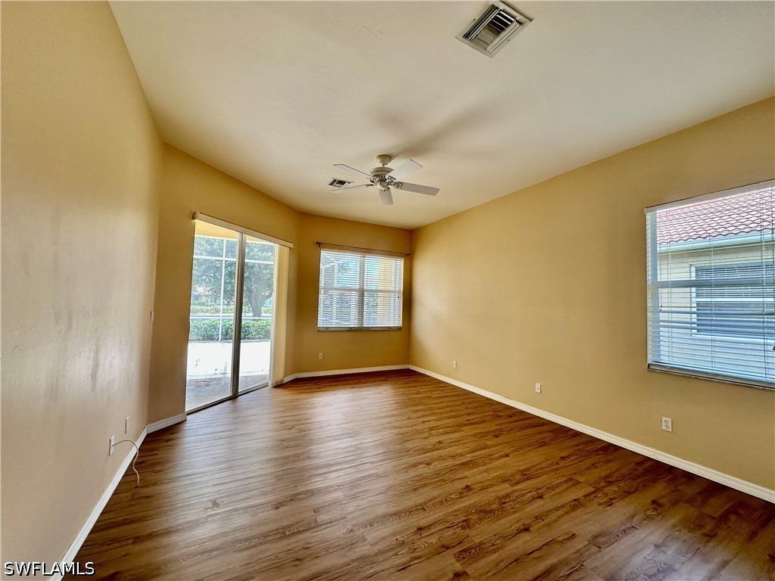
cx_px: 388
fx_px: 313
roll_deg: -1.5
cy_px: 290
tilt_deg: +2.5
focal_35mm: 14
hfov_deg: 102.1
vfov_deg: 85.7
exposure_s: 1/120
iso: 64
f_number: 2.2
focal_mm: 2.22
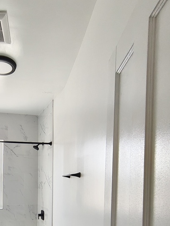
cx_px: 15
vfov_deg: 54.9
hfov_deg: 42.7
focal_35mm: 30
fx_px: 196
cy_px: 187
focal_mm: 1.64
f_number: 2.2
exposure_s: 1/120
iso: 121
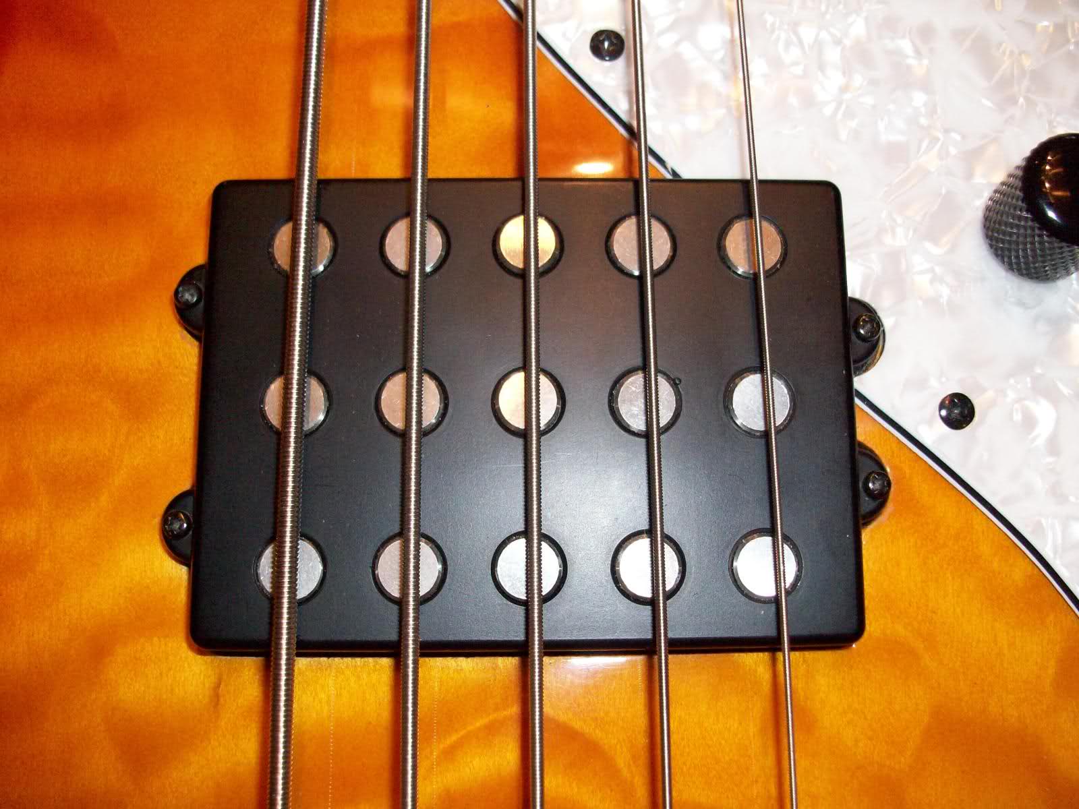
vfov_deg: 41.8
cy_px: 404
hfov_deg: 54.0
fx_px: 1060
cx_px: 540
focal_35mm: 34
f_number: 2.8
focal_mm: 5.7
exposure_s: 1/60
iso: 160
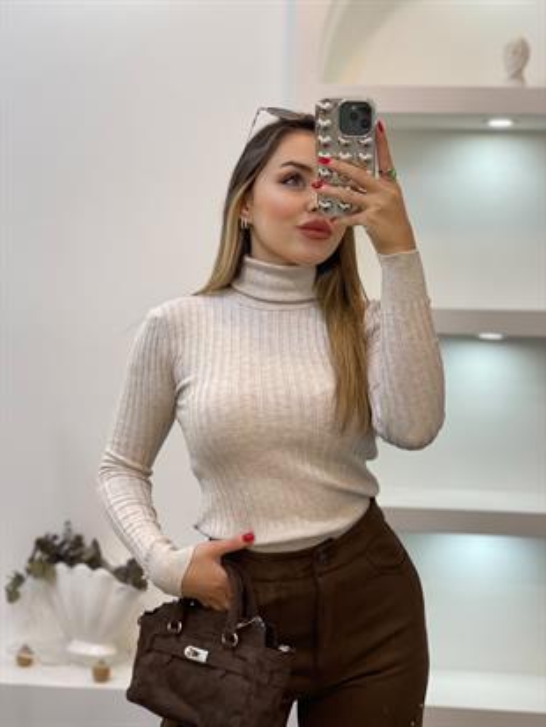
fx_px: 1093
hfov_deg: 28.0
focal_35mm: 52
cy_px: 364
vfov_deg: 36.8
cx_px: 273
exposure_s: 1/100
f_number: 2
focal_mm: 6
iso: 80
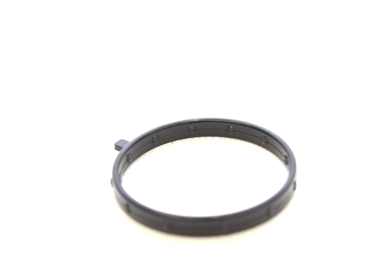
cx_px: 193
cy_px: 129
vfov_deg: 22.7
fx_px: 644
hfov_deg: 33.4
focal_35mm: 60
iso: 400
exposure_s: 1/125
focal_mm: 40
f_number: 5.6
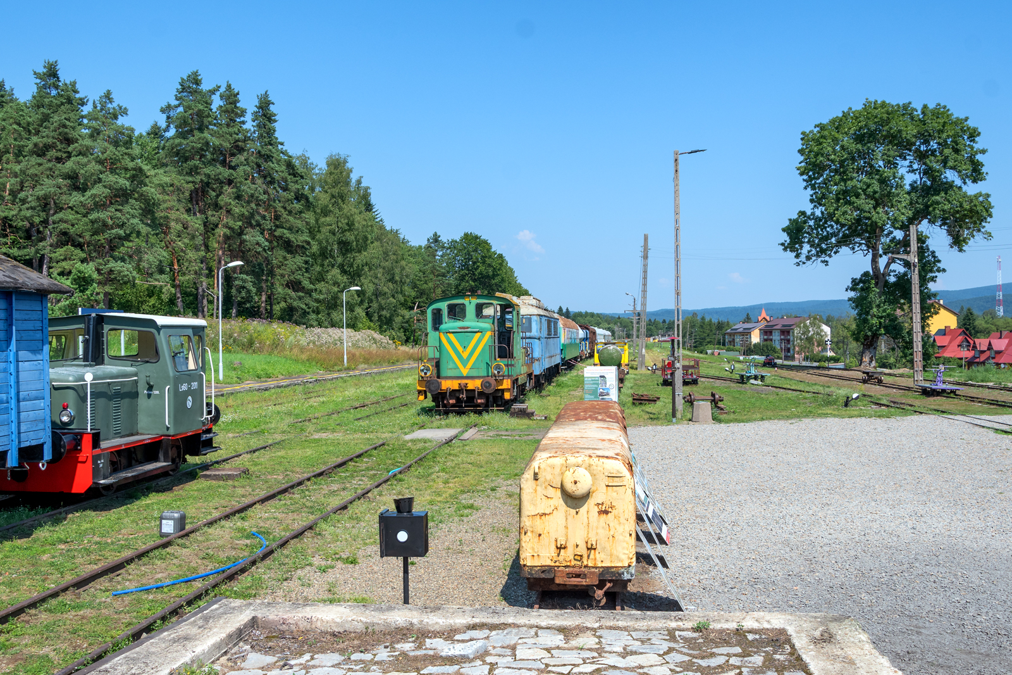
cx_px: 506
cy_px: 338
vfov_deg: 42.3
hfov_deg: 60.3
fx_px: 871
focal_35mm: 31
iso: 160
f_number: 9
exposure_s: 1/640
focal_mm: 21
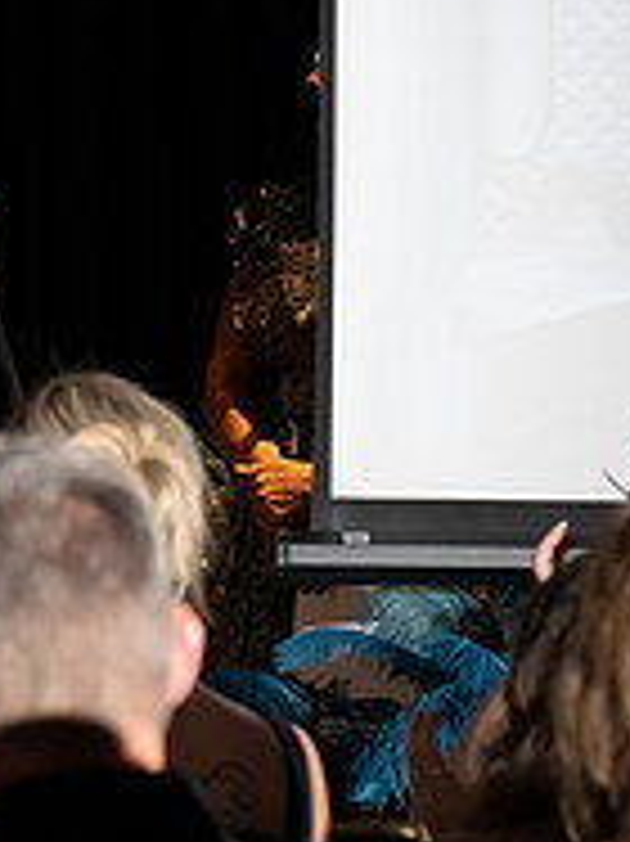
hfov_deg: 5.0
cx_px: -486
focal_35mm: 295
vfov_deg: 6.7
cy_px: 403
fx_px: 7167
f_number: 5
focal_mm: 99
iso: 2500
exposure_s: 1/200
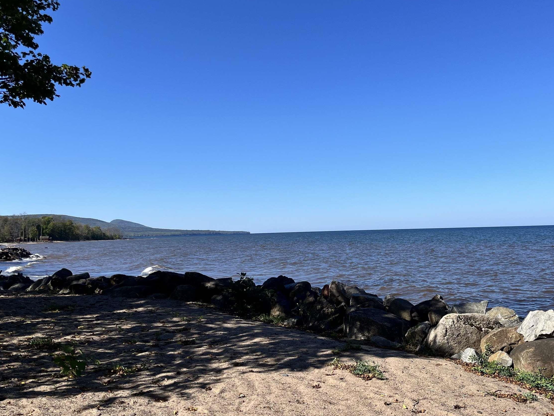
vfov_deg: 39.6
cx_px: 335
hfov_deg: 51.0
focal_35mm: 36
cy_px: 185
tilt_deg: +4.2
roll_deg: +2.2
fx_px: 576
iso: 50
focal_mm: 5.1
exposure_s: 1/3745
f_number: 1.6
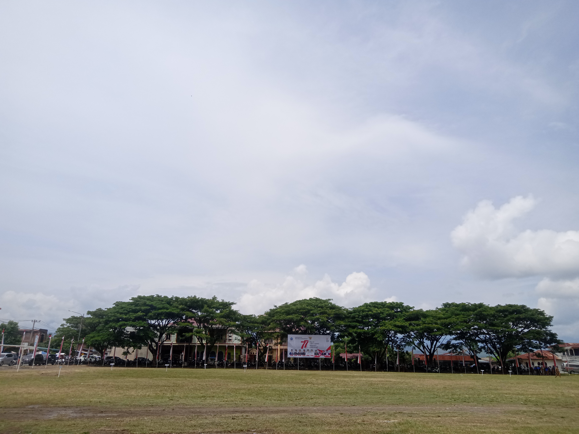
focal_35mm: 26
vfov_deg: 53.1
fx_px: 435
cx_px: 290
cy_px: 217
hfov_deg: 67.3
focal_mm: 3.46
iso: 105
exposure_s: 1/2268
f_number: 2.2
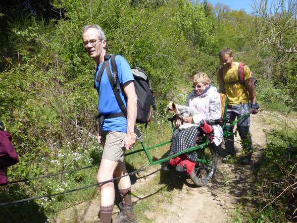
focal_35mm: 25
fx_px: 214
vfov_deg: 54.9
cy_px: 112
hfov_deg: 69.4
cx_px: 148
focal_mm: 4.3
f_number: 4
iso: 100
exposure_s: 1/500
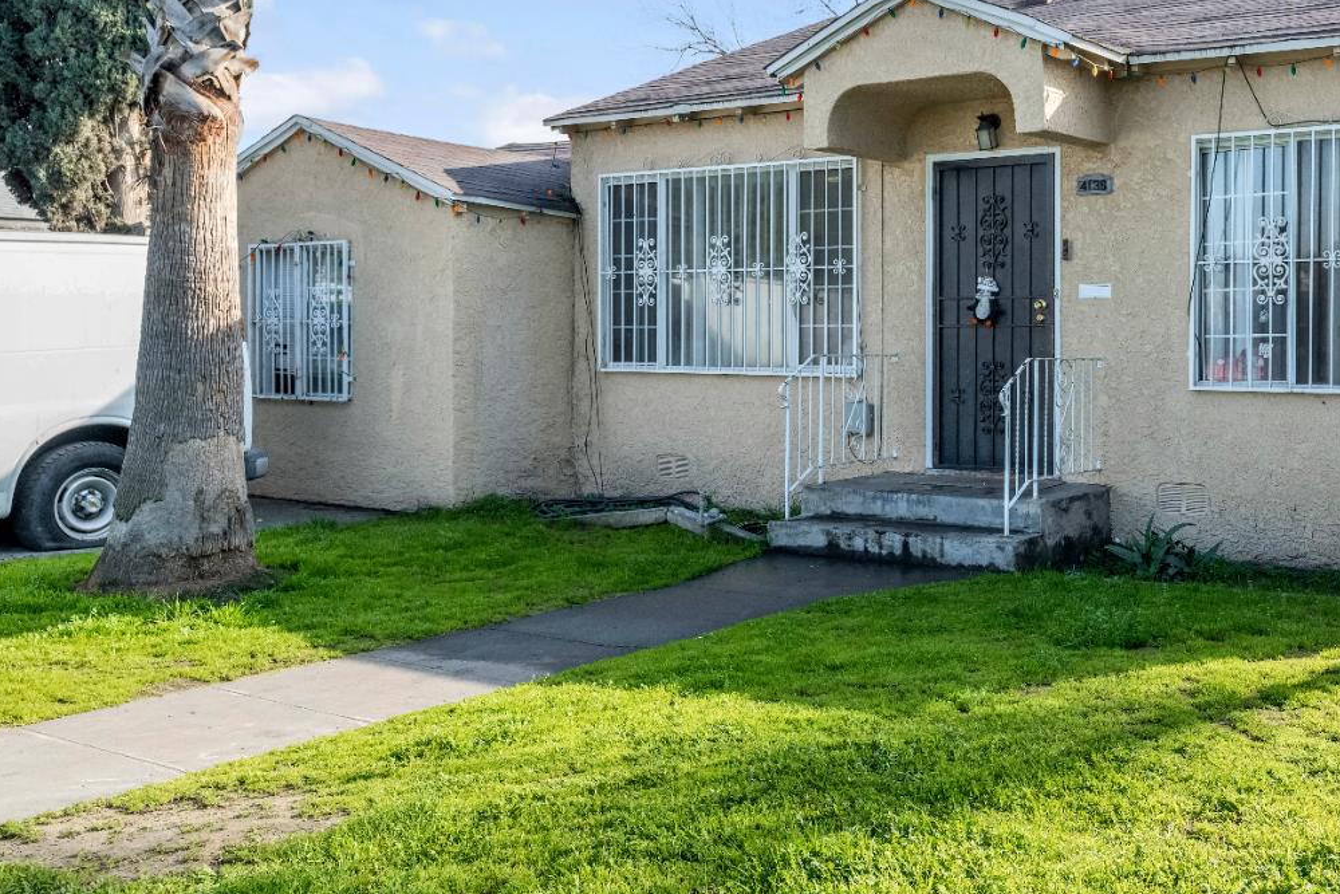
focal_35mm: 36
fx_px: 1340
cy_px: 366
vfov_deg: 36.8
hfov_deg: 51.3
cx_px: 977
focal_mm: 24
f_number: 7.1
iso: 640
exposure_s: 1/400
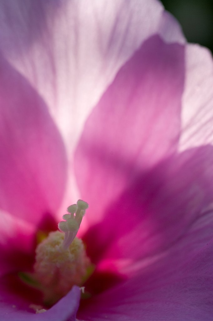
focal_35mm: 150
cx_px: 106
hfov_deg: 9.1
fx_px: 1335
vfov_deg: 13.7
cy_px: 160
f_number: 8
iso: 400
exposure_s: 1/350
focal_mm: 100
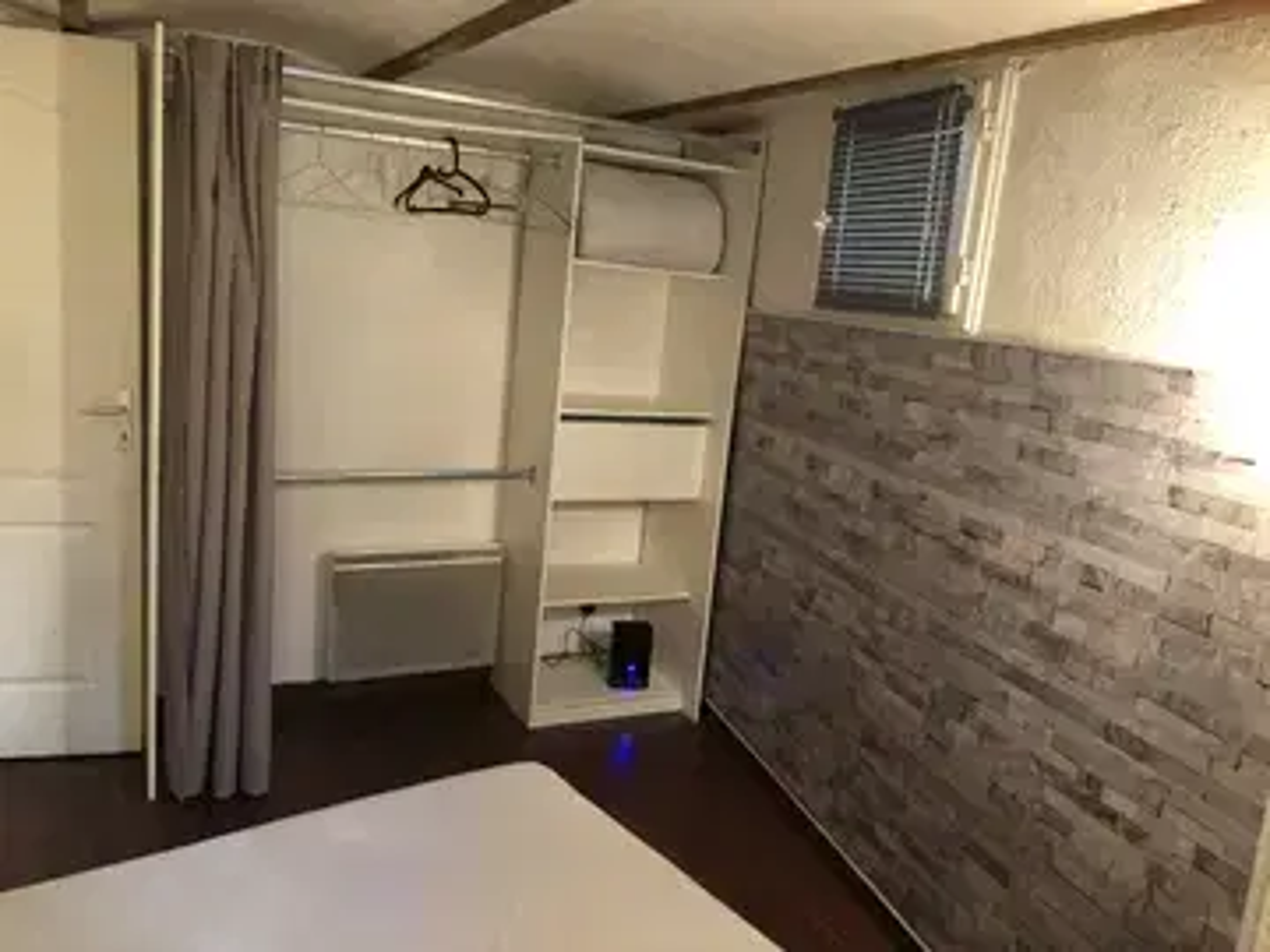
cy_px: 476
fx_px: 1027
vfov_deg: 49.7
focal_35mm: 28
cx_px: 635
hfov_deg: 63.4
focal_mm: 4
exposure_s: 1/6
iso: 100
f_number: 1.8
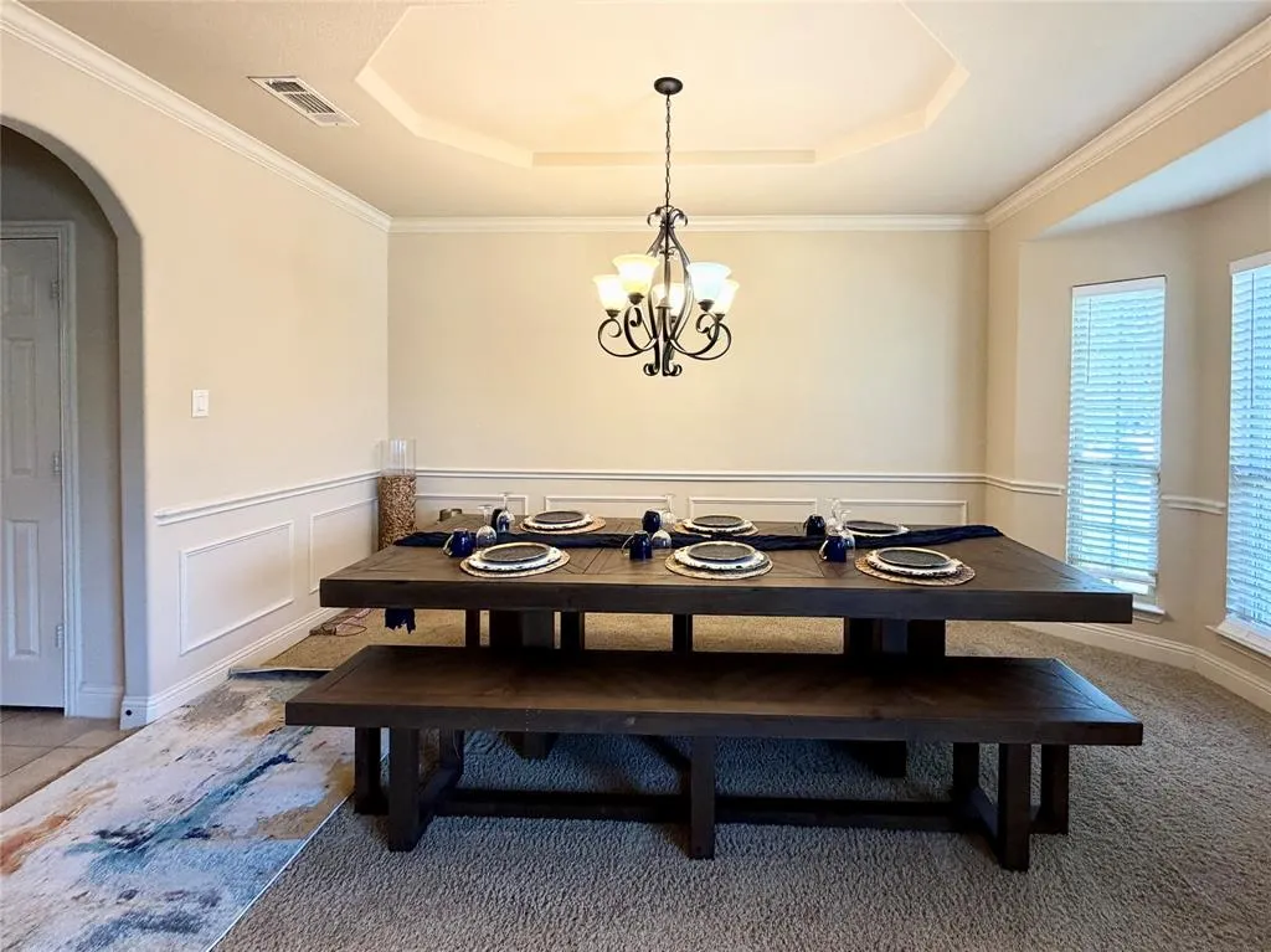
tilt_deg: +0.5
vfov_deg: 85.6
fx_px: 514
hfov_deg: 102.1
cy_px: 476
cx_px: 636
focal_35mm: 14
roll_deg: +0.0
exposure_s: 1/120
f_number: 2.2
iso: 250
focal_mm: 2.22
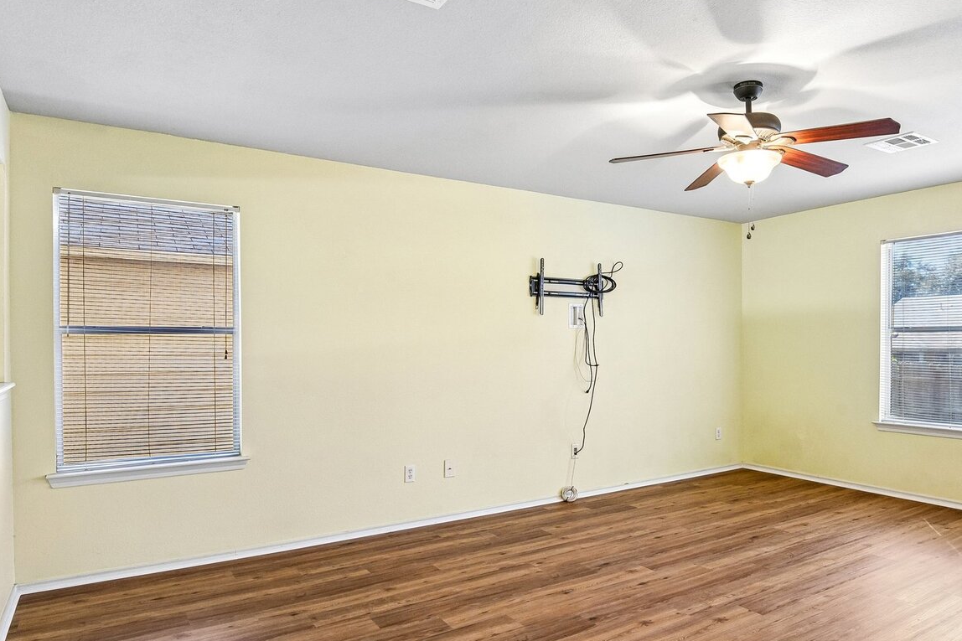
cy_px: 349
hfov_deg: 72.9
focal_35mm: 24
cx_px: 582
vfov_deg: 53.0
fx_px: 641
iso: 2000
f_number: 8
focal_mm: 17
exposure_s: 1/15
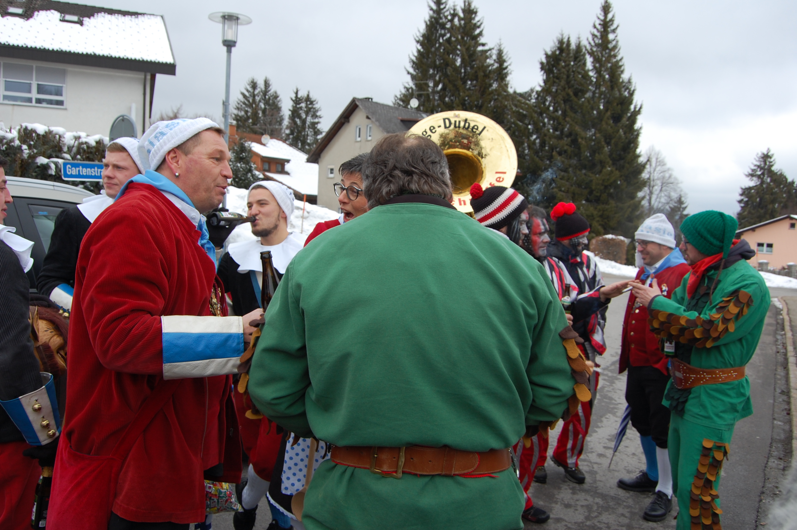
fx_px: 597
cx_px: 398
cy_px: 265
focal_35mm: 27
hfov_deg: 67.4
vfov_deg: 47.8
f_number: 6.3
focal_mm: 18
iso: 200
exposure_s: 1/160
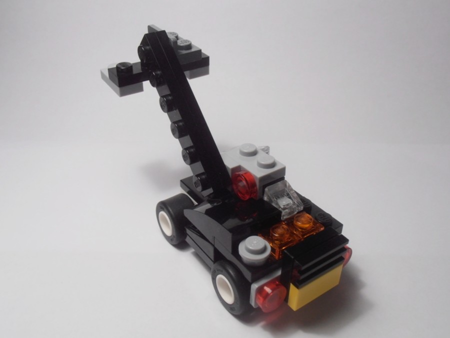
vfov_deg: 38.7
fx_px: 481
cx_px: 225
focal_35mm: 37
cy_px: 169
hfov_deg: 50.1
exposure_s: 1/80
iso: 80
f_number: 3.9
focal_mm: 6.61
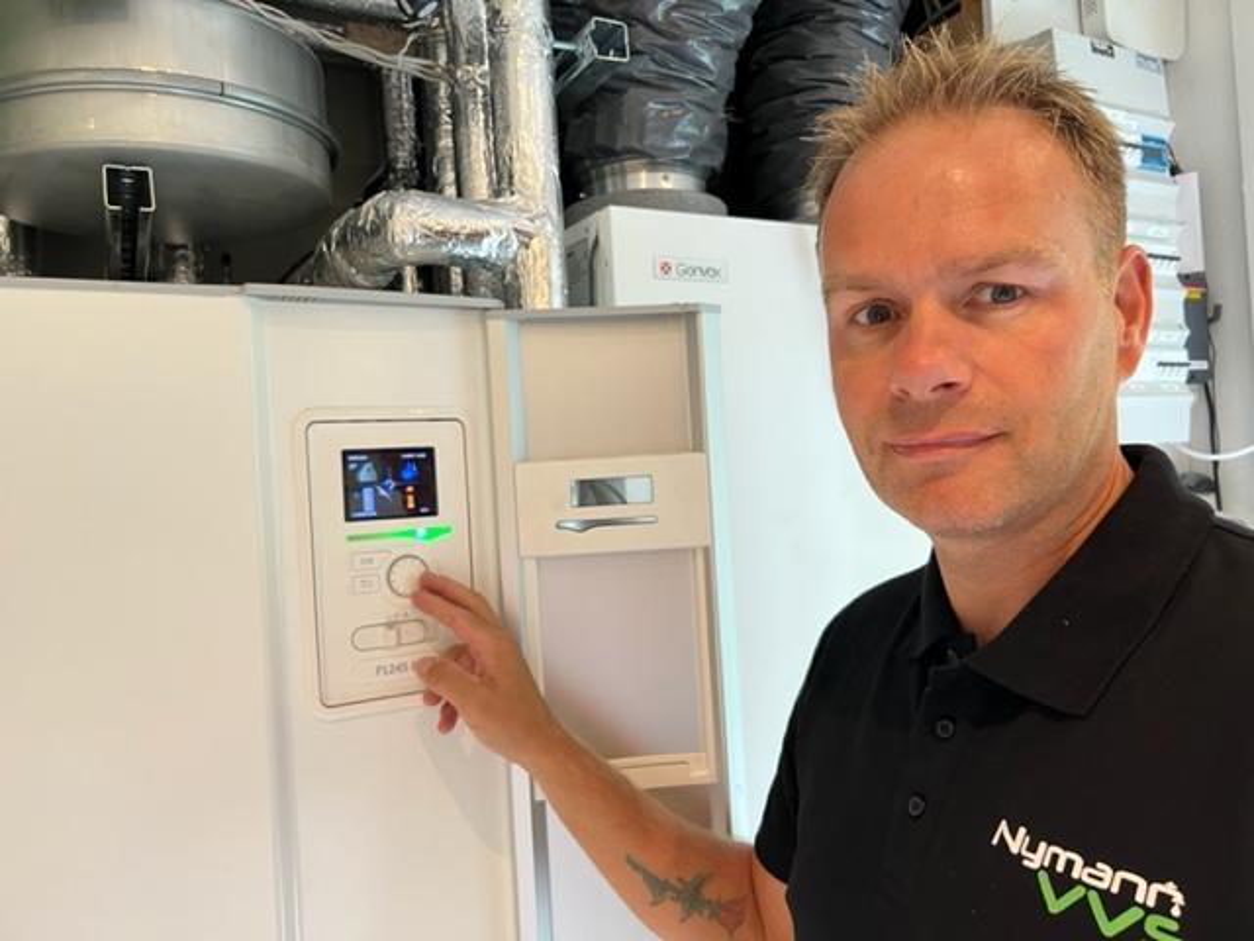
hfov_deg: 67.3
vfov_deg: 53.1
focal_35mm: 26
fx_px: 942
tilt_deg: +1.2
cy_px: 470
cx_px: 627
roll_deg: +3.6
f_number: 1.5
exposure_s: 1/50
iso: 80
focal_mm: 5.7
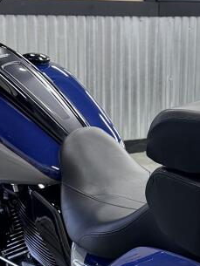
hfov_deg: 12.2
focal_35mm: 118
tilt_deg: -19.2
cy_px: 275
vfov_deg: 16.3
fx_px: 908
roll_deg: -3.4
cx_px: 254
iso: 200
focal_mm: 6.76
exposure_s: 1/60
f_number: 1.78
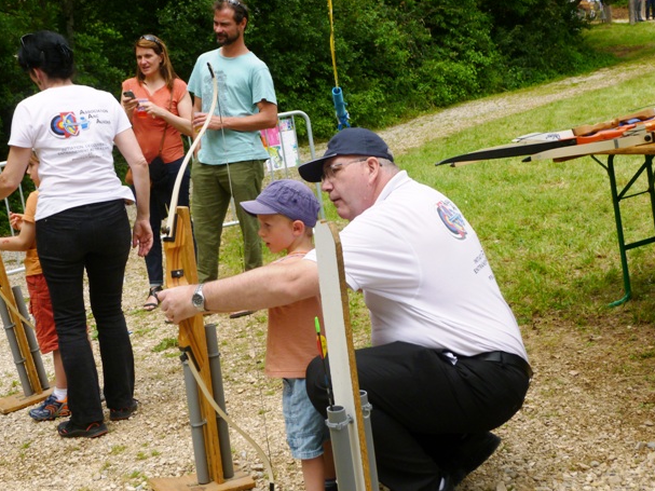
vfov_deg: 25.2
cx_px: 315
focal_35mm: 58
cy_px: 251
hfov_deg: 33.2
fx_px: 1097
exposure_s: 1/400
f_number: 4.2
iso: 100
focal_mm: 9.9
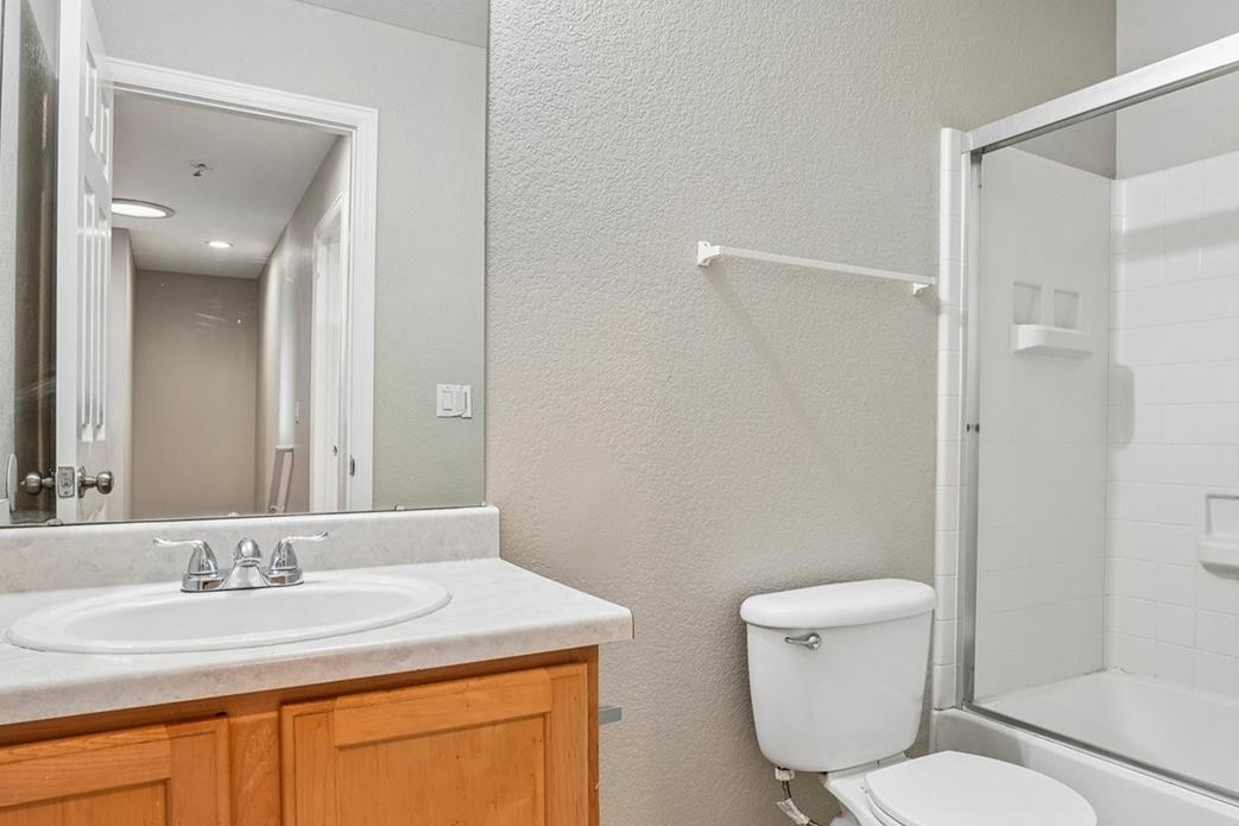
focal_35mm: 23
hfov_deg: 75.0
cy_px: 461
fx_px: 791
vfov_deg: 55.0
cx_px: 760
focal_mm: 10
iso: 400
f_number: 8
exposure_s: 1/6
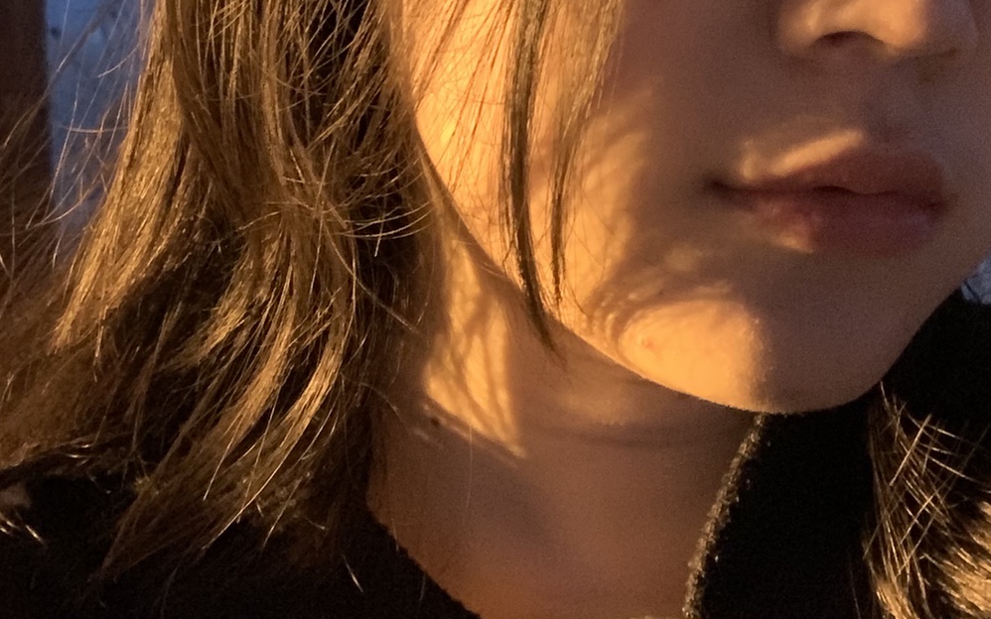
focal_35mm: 68
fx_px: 1837
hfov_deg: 29.9
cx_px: 674
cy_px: 75
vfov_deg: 18.9
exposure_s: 1/17
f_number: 2.2
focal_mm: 2.87
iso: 1000
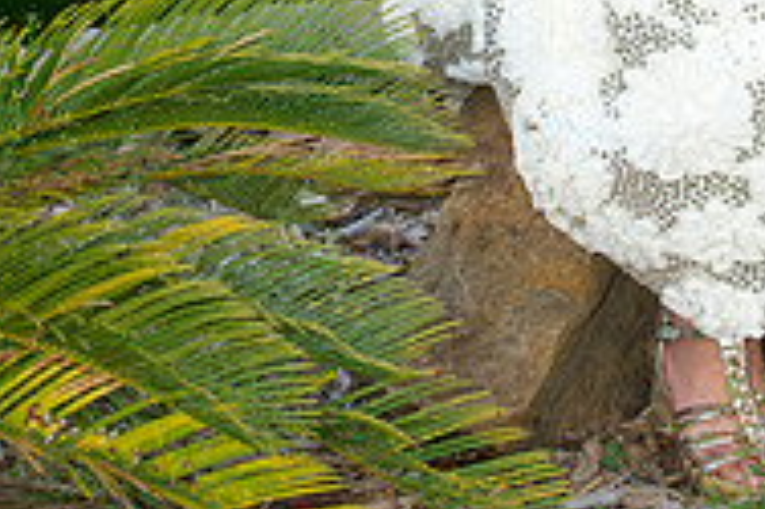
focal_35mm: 206
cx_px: 596
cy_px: -236
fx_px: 4374
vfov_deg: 6.6
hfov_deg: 10.0
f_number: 7.1
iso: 800
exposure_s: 1/250
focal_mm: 86
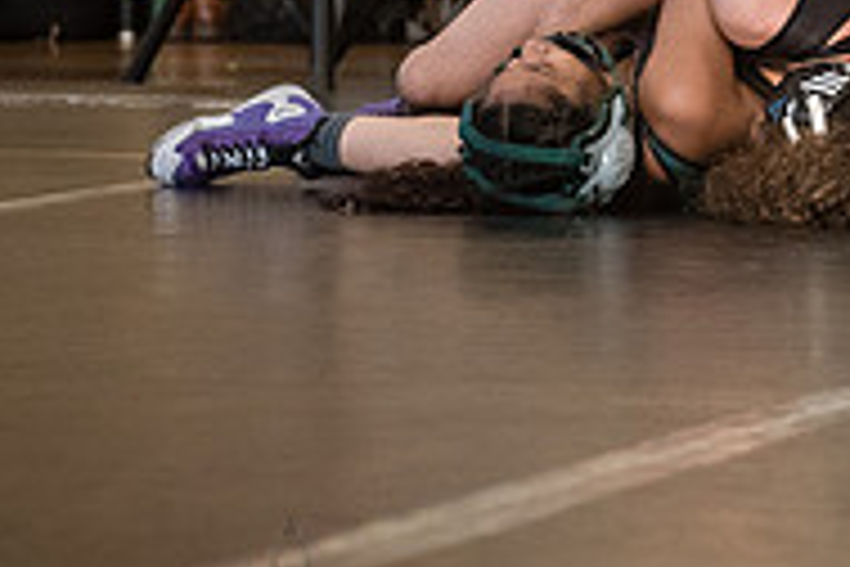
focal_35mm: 280
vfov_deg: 4.9
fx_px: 6611
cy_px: 60
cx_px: 974
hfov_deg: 7.3
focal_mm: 80
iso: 4000
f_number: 3.5
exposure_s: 1/400
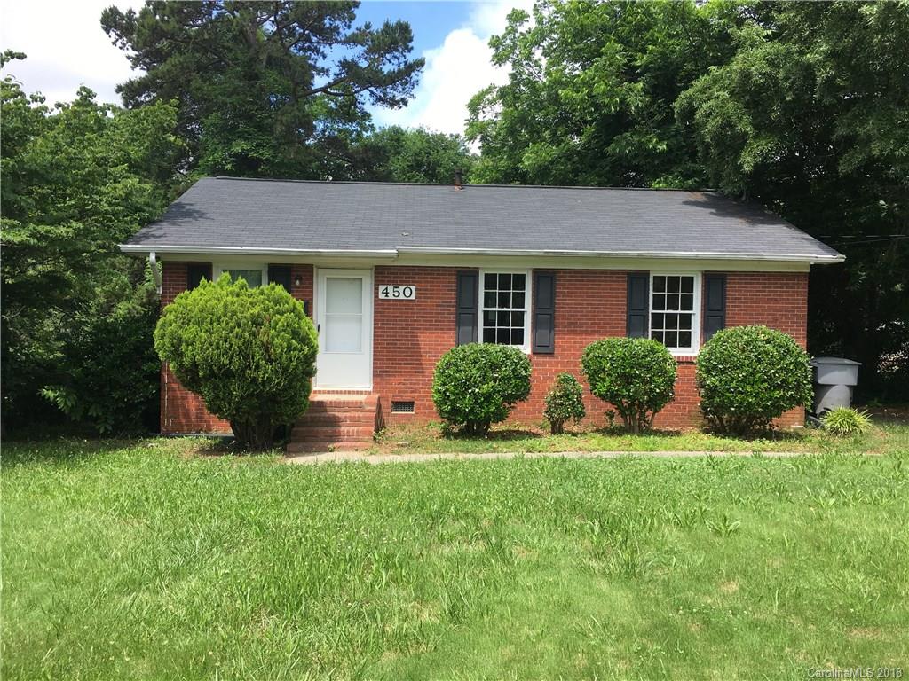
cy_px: 340
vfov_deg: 48.2
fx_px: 762
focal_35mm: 29
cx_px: 454
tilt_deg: -0.1
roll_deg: -0.5
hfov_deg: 61.7
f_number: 2.2
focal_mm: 4.15
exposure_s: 1/620
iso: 25
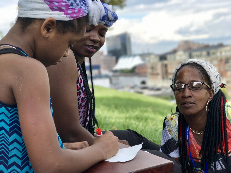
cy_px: 86
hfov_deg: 33.8
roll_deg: +5.0
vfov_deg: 25.7
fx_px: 380
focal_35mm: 57
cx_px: 116
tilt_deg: -3.1
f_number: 2.8
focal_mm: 6.6
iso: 20
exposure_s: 1/361
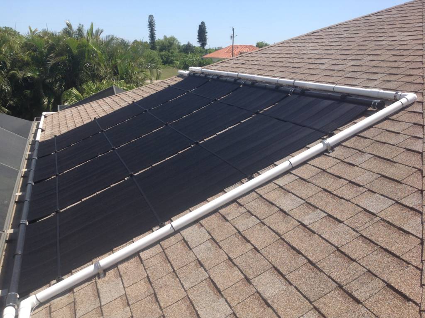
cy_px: 159
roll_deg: +0.7
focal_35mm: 35
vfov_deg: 40.6
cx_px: 212
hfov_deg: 52.7
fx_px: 429
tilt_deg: -10.2
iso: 50
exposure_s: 1/1592
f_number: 2.4
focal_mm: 4.28
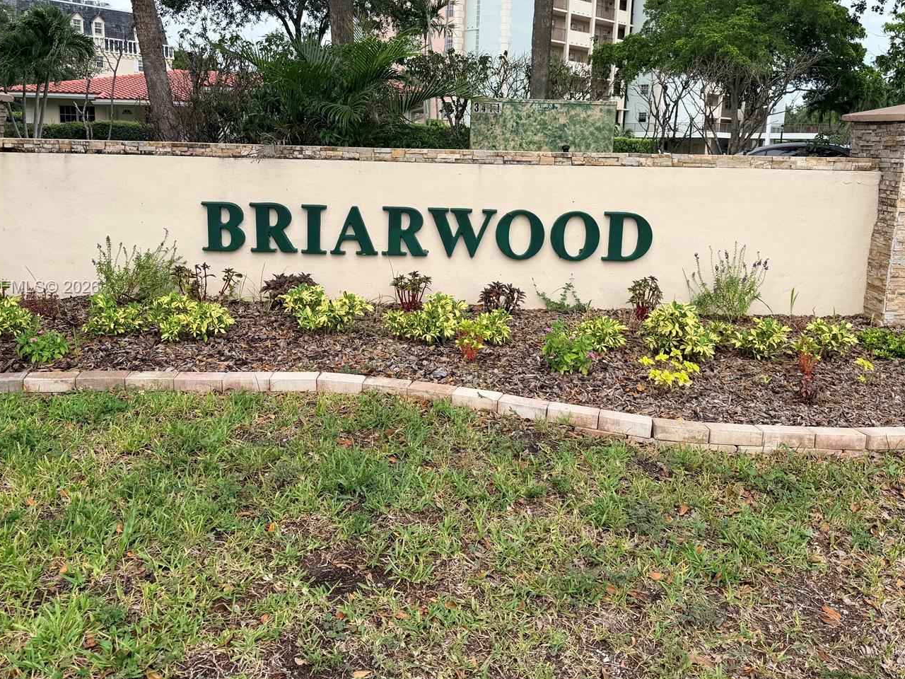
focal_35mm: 30
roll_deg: -1.3
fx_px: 784
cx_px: 445
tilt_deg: -8.7
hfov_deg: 60.0
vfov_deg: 46.6
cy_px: 288
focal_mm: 6.76
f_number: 1.78
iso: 80
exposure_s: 1/2110
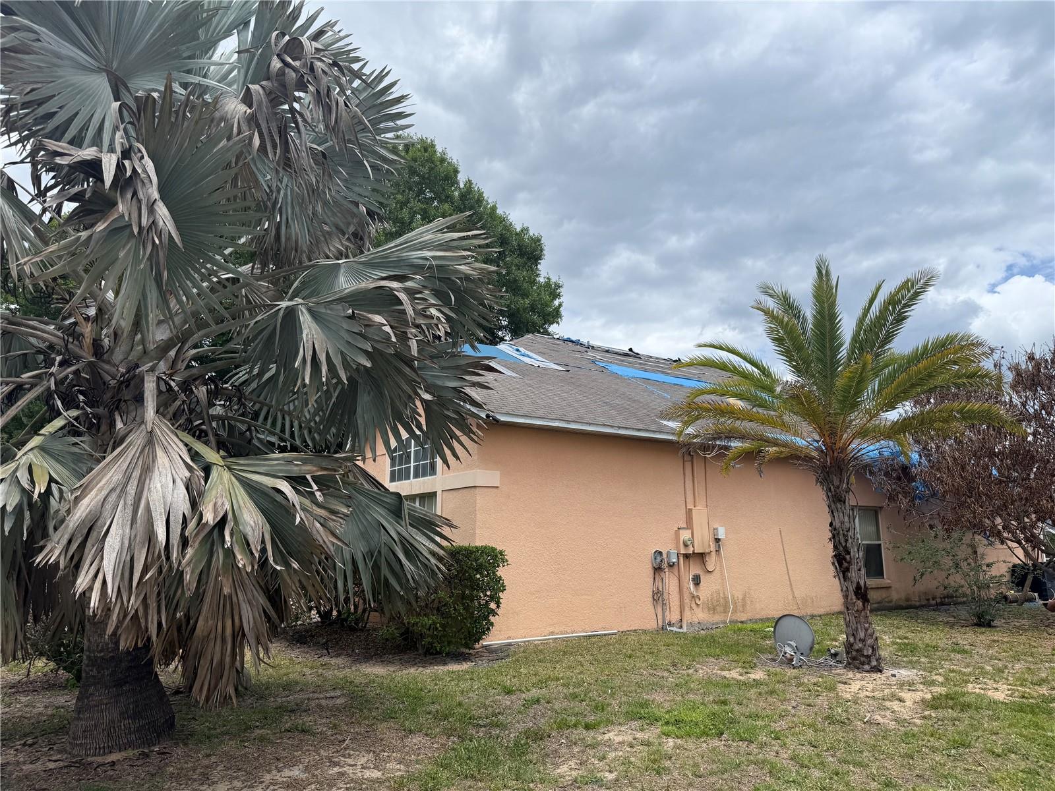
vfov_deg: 56.8
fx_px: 731
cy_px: 396
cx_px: 528
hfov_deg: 71.6
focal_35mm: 24
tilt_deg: +8.7
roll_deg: -0.5
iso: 80
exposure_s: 1/4673
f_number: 1.78
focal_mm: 6.76
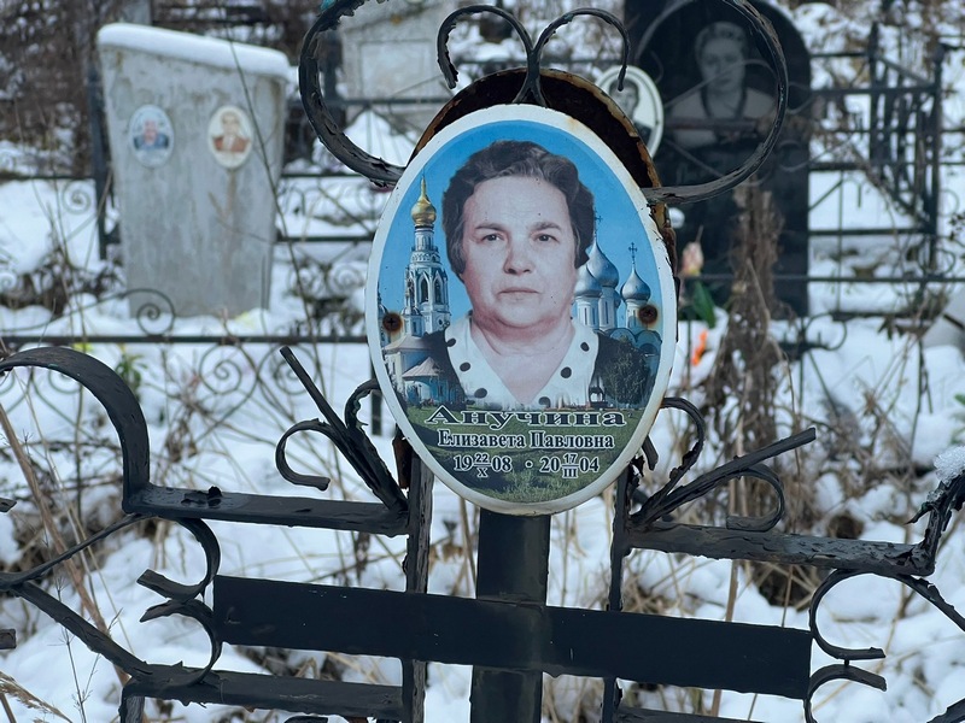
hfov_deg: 25.3
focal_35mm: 77
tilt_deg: -11.6
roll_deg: +1.4
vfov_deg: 19.1
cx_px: 482
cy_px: 362
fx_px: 2147
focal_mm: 9
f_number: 2.8
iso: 200
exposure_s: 1/77
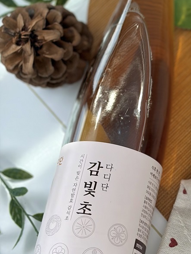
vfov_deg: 16.7
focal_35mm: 118
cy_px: 123
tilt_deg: -60.7
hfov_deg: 12.3
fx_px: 867
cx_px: 216
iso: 32
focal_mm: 5.96
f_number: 1.6
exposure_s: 1/648
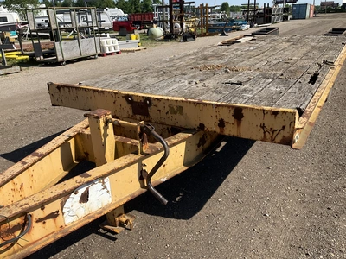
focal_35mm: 29
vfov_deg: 48.2
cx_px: 173
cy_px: 130
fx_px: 290
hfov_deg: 61.7
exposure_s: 1/1984
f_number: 1.8
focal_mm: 3
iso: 25
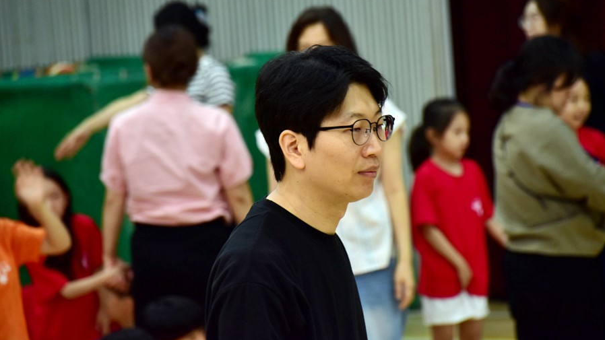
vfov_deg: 3.9
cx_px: 302
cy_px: 150
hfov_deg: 6.9
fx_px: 5053
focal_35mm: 315
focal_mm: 200
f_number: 6.3
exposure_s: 1/50
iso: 800
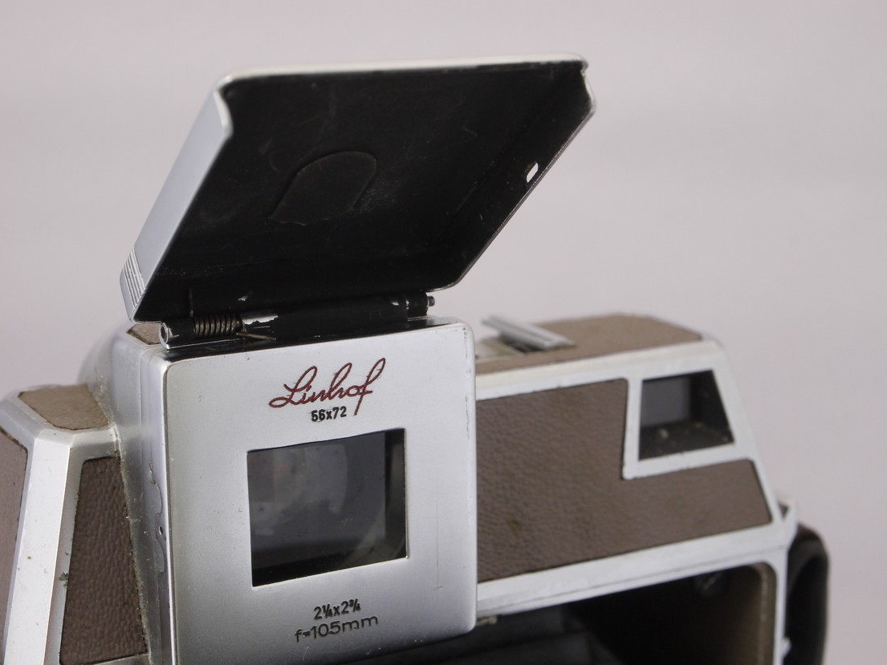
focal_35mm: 76
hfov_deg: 25.7
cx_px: 471
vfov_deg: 19.4
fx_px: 1948
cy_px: 350
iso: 400
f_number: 8
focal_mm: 35
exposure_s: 1/15
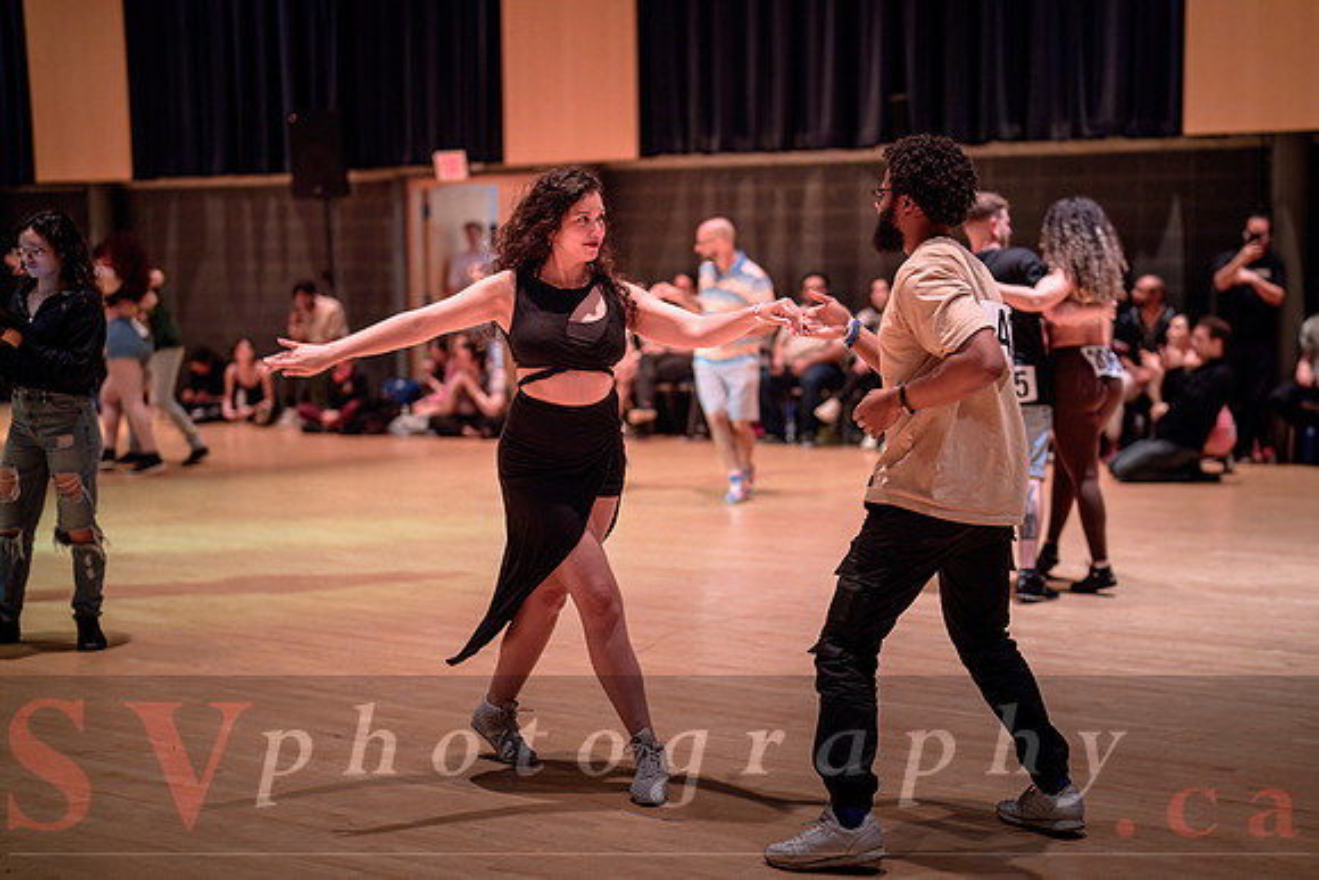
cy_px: 523
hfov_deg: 33.6
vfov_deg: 22.8
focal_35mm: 59
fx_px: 2177
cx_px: 784
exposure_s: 1/200
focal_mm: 50
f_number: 1.4
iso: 1600
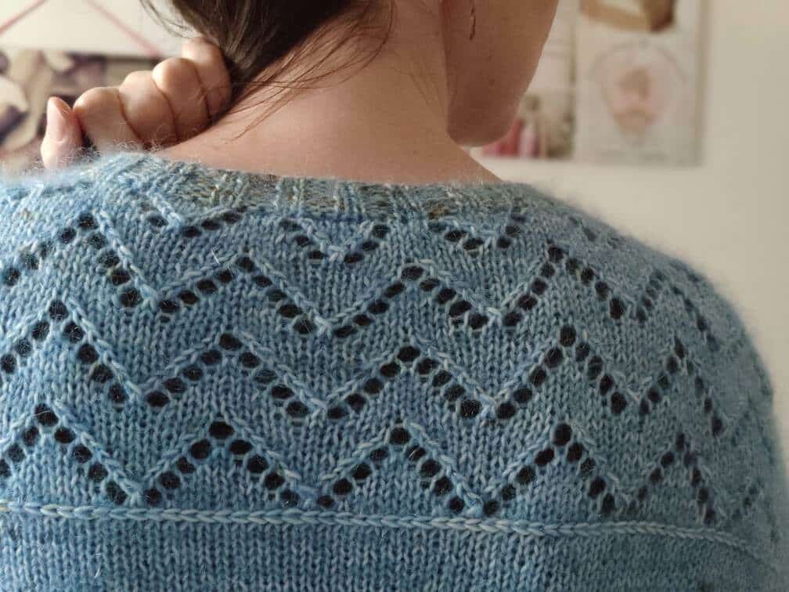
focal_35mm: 41
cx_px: 394
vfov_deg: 35.1
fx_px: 935
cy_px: 296
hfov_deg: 45.8
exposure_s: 1/33
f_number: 2
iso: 4274
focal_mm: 8.16
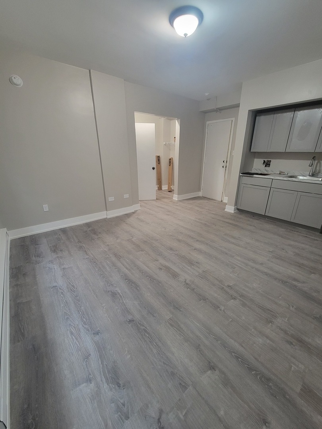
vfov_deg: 106.2
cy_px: 214
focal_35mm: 13
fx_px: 161
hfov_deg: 89.9
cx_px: 161
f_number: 2.2
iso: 320
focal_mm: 2.2
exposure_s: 1/30
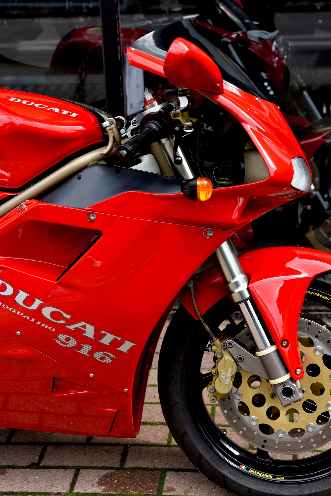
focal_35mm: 65
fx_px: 896
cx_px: 166
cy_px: 248
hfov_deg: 20.9
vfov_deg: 30.9
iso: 100
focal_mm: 65
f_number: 5
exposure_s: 1/100
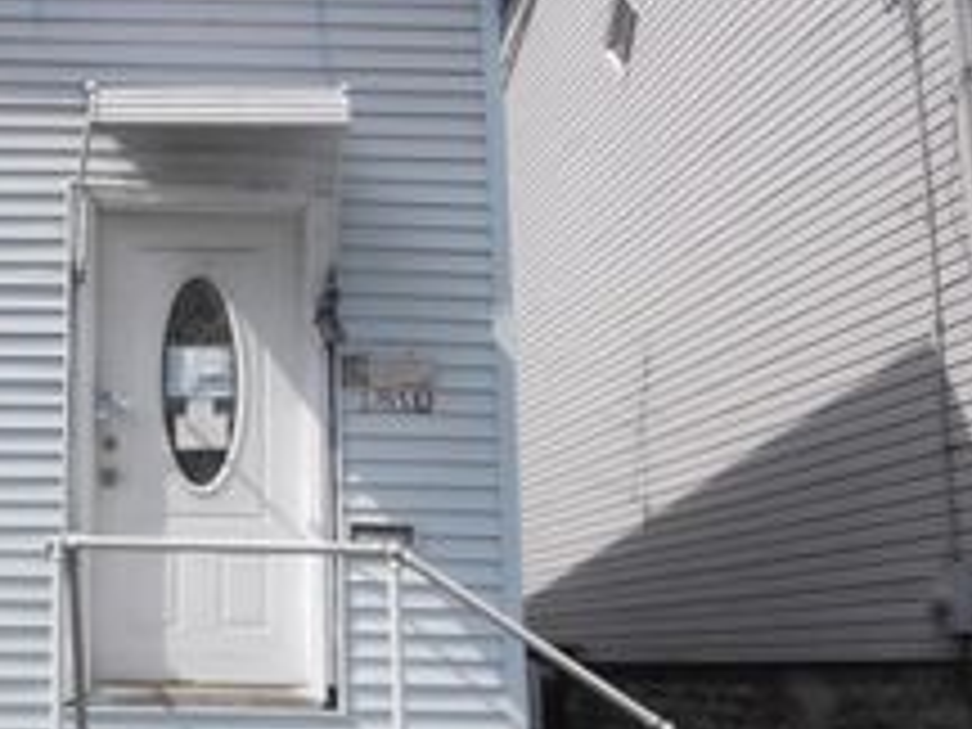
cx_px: 63
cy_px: 299
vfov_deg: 25.2
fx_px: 1629
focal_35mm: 58
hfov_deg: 31.4
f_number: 3.7
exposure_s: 1/640
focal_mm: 4.5
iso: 80
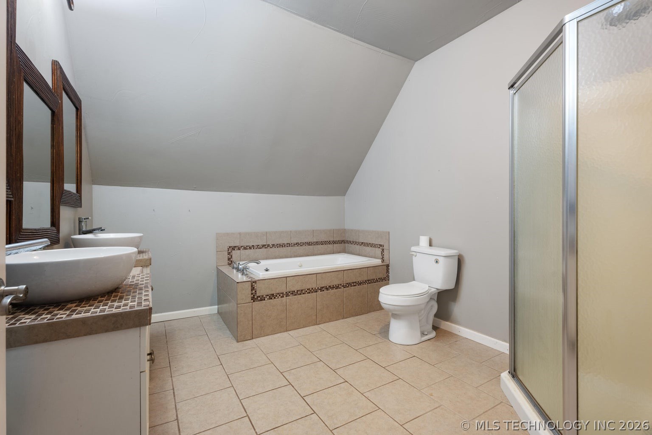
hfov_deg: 96.7
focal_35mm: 16
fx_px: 290
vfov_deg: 73.7
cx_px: 326
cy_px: 218
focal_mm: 16
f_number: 9
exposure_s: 4
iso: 200
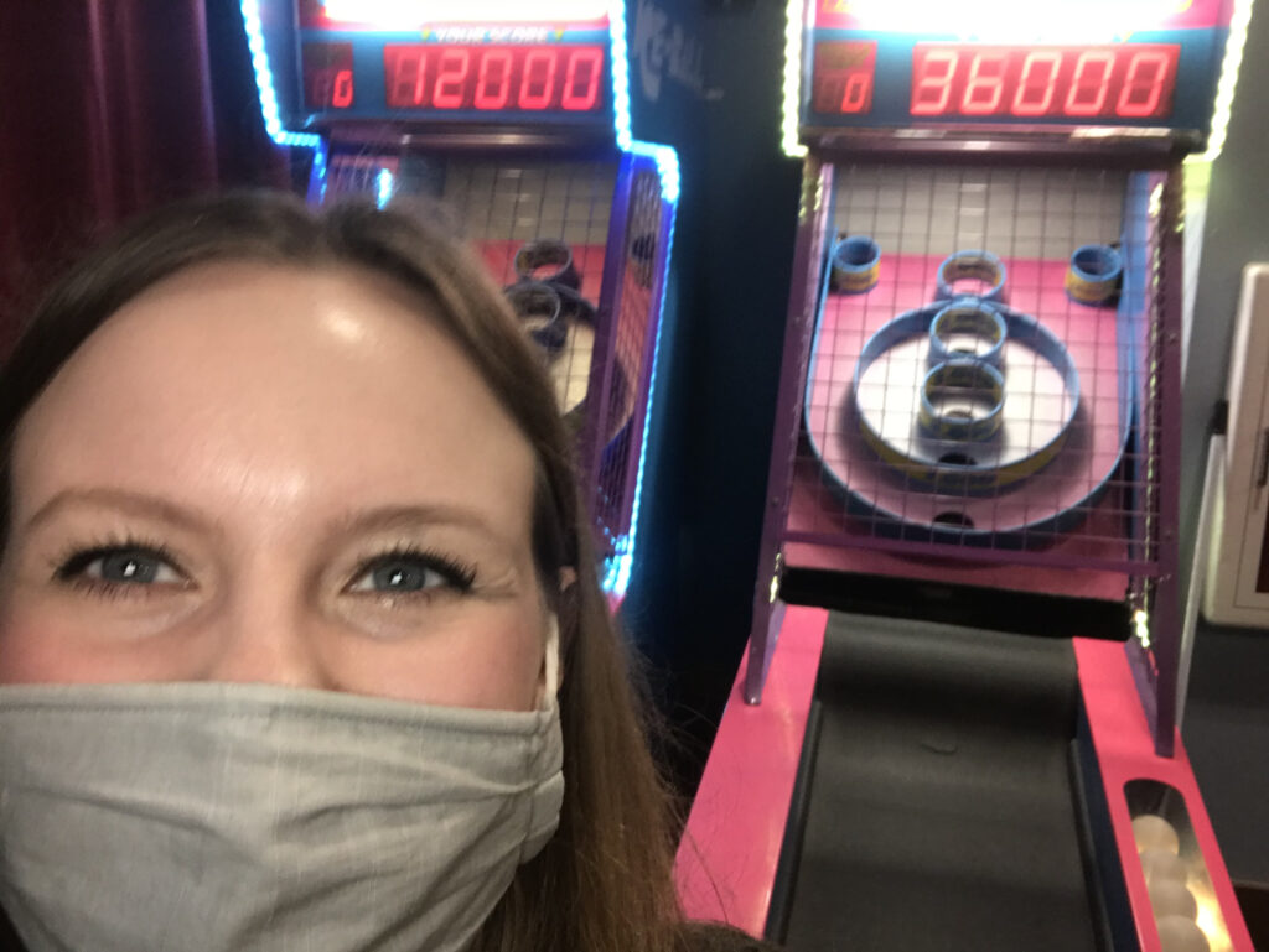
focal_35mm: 32
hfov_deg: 56.8
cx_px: 634
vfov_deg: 44.2
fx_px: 1174
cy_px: 476
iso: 100
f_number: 2.2
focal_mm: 2.87
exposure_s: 1/20
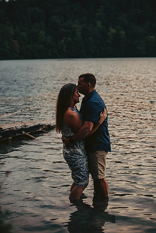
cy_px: 116
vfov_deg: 28.8
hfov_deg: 19.5
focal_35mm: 70
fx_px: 455
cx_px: 78
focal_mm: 70
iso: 200
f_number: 2.8
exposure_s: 1/500
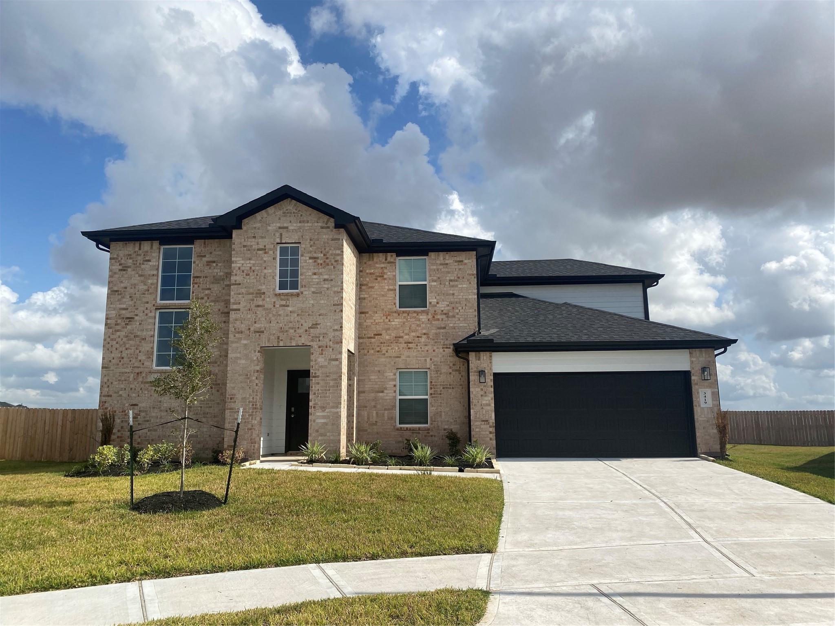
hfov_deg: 67.3
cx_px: 418
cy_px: 313
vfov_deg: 53.1
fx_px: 627
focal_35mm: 26
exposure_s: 1/4608
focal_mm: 4.25
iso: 32
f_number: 1.8
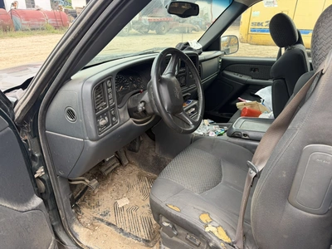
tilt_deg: -21.4
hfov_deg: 71.6
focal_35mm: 24
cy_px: 124
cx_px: 166
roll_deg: -3.5
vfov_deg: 56.8
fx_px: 230
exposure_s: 1/344
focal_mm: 6.76
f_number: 1.78
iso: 80
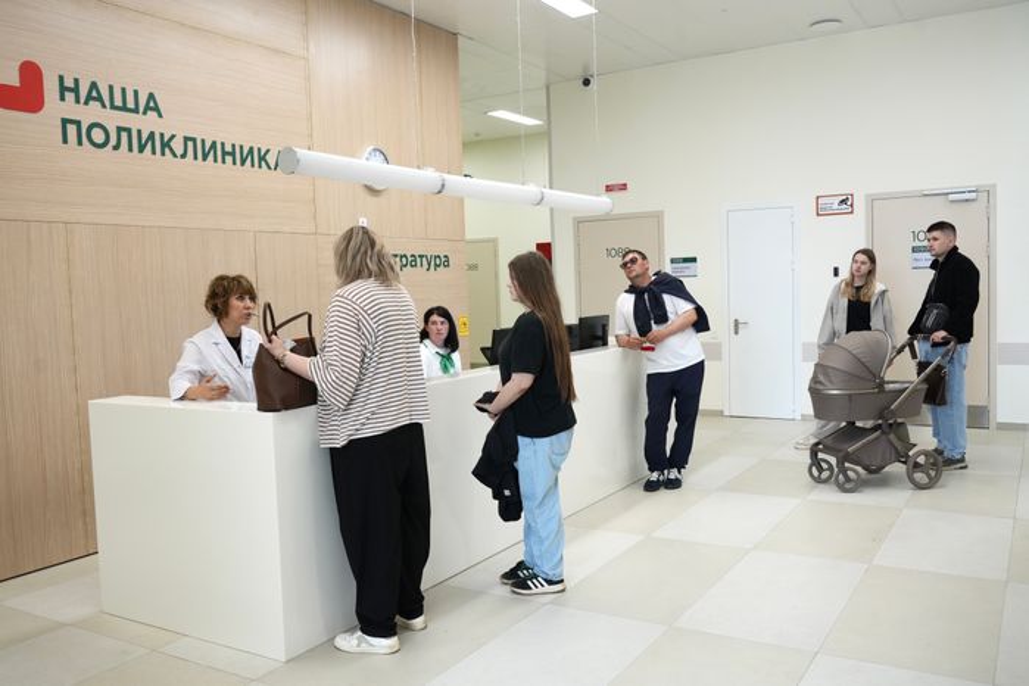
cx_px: 514
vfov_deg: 45.0
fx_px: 829
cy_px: 343
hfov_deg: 63.7
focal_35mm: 29
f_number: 5.6
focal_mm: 29
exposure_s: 1/125
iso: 1250
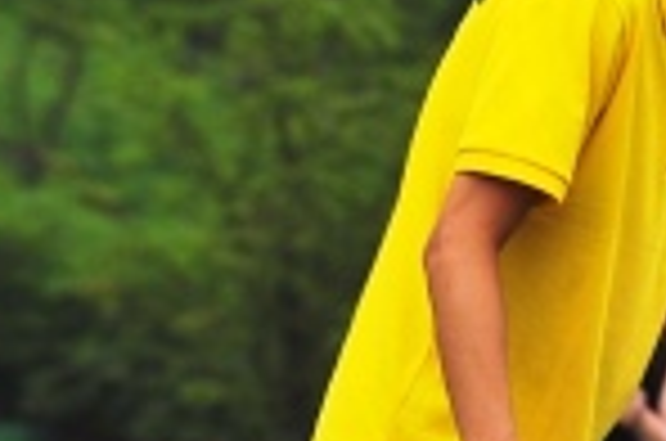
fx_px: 16245
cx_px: 1395
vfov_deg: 1.6
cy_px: 472
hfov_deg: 2.3
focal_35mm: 880
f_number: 8
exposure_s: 1/500
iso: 400
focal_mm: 200
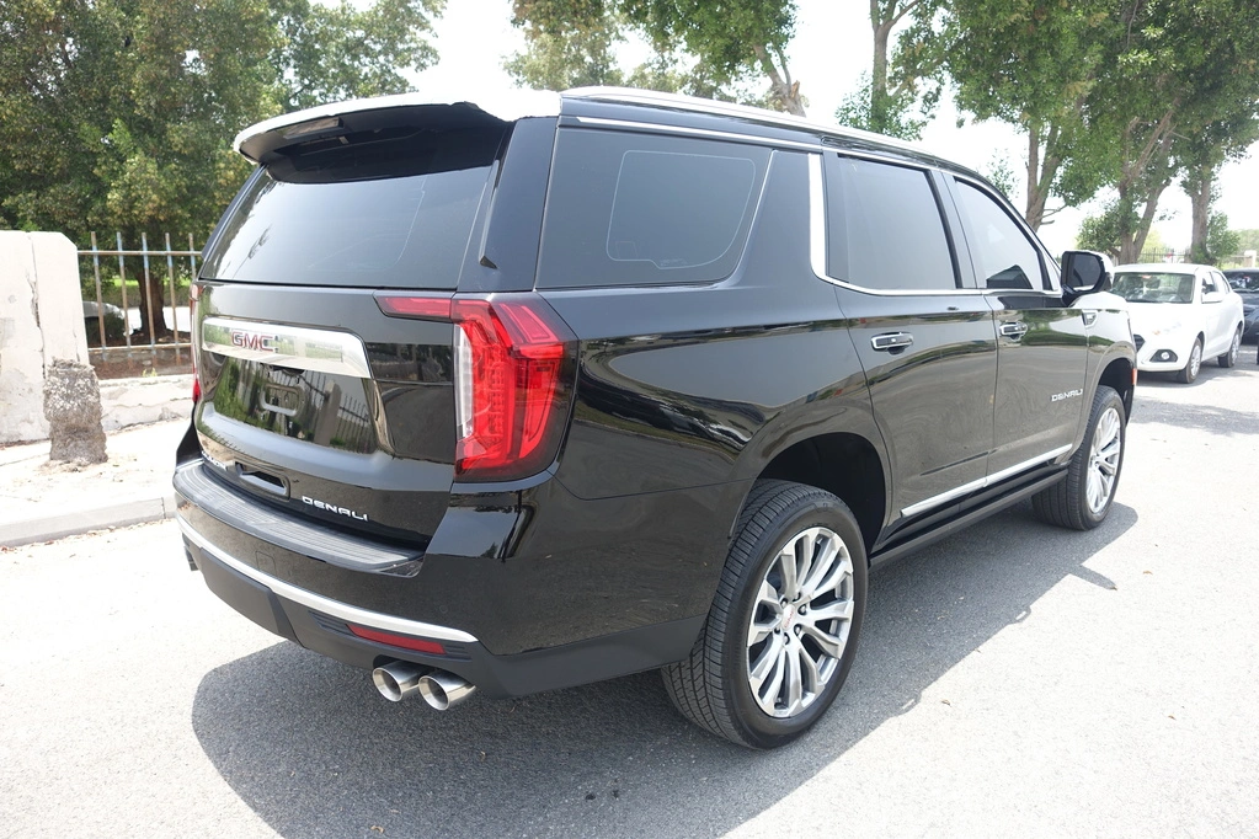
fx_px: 839
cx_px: 630
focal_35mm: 24
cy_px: 420
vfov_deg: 53.1
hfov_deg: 73.7
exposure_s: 1/500
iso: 125
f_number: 5.6
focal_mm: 8.8
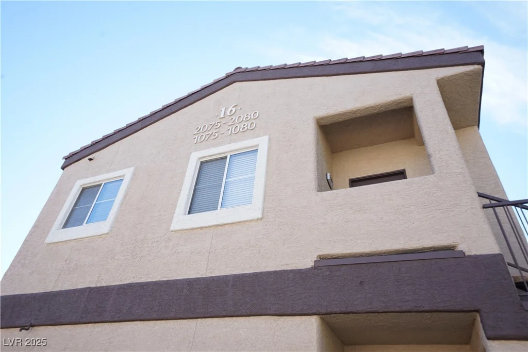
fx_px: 352
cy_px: 176
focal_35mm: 24
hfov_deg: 73.7
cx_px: 264
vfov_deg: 53.1
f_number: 9
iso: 500
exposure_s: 1/200
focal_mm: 24
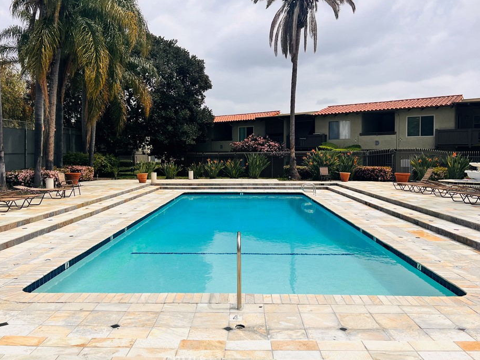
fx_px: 402
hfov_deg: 61.6
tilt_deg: -1.1
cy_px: 168
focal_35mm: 29
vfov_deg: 48.2
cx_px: 232
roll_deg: +0.0
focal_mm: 5.7
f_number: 1.5
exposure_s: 1/7463
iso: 50
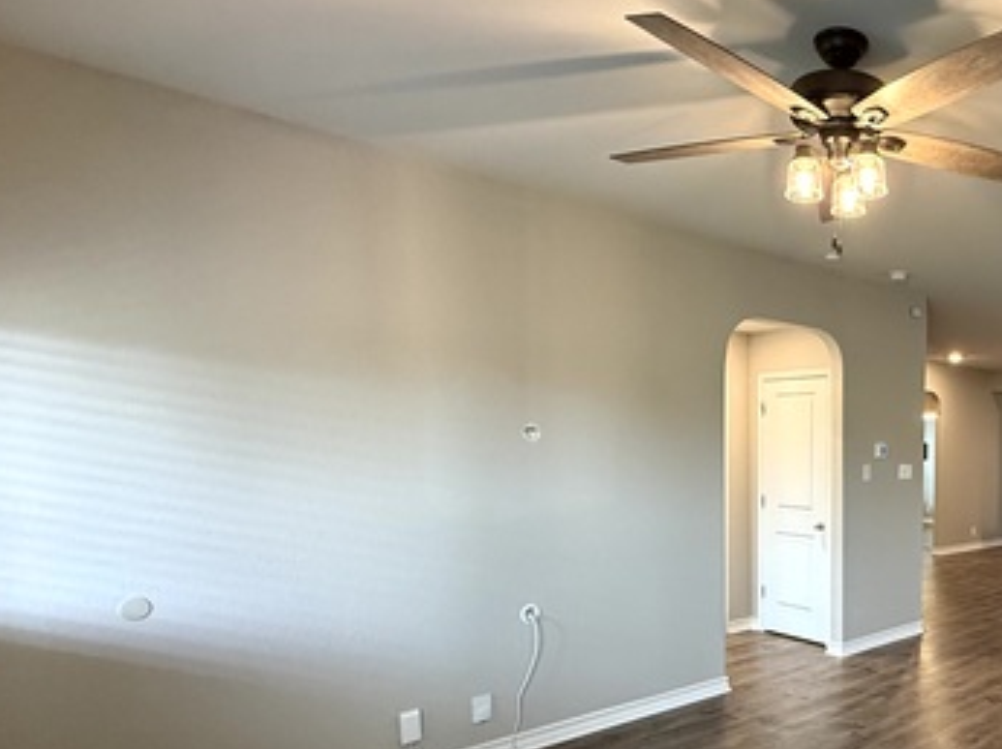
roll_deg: +0.4
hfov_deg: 58.3
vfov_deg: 52.2
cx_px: 889
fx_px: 752
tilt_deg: -1.4
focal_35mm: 26
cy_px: 488
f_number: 2.2
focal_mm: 2.22
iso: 250
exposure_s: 1/60
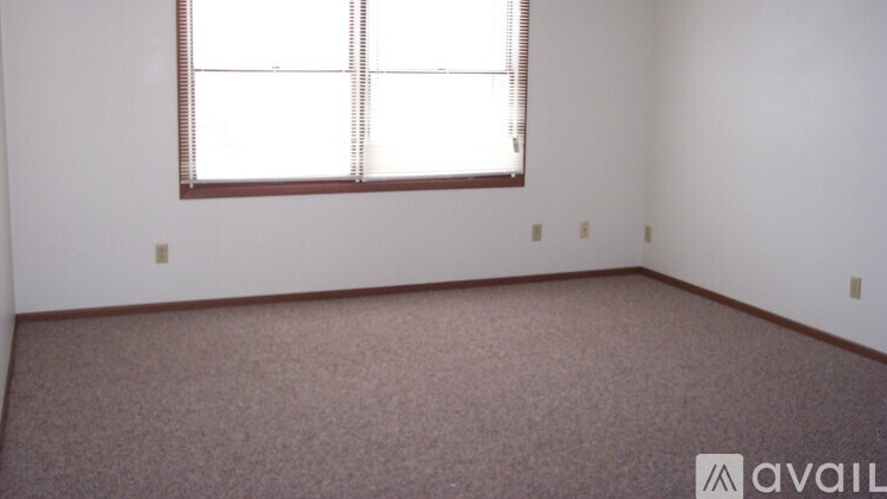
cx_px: 442
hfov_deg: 50.5
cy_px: 204
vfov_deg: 29.7
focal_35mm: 40
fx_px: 941
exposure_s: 1/45
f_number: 2.8
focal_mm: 8
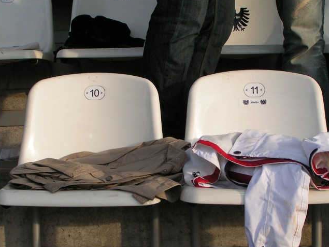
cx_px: 168
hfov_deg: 28.6
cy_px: 140
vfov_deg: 21.6
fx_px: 646
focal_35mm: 68
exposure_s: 1/160
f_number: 5.6
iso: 50
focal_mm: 8.3
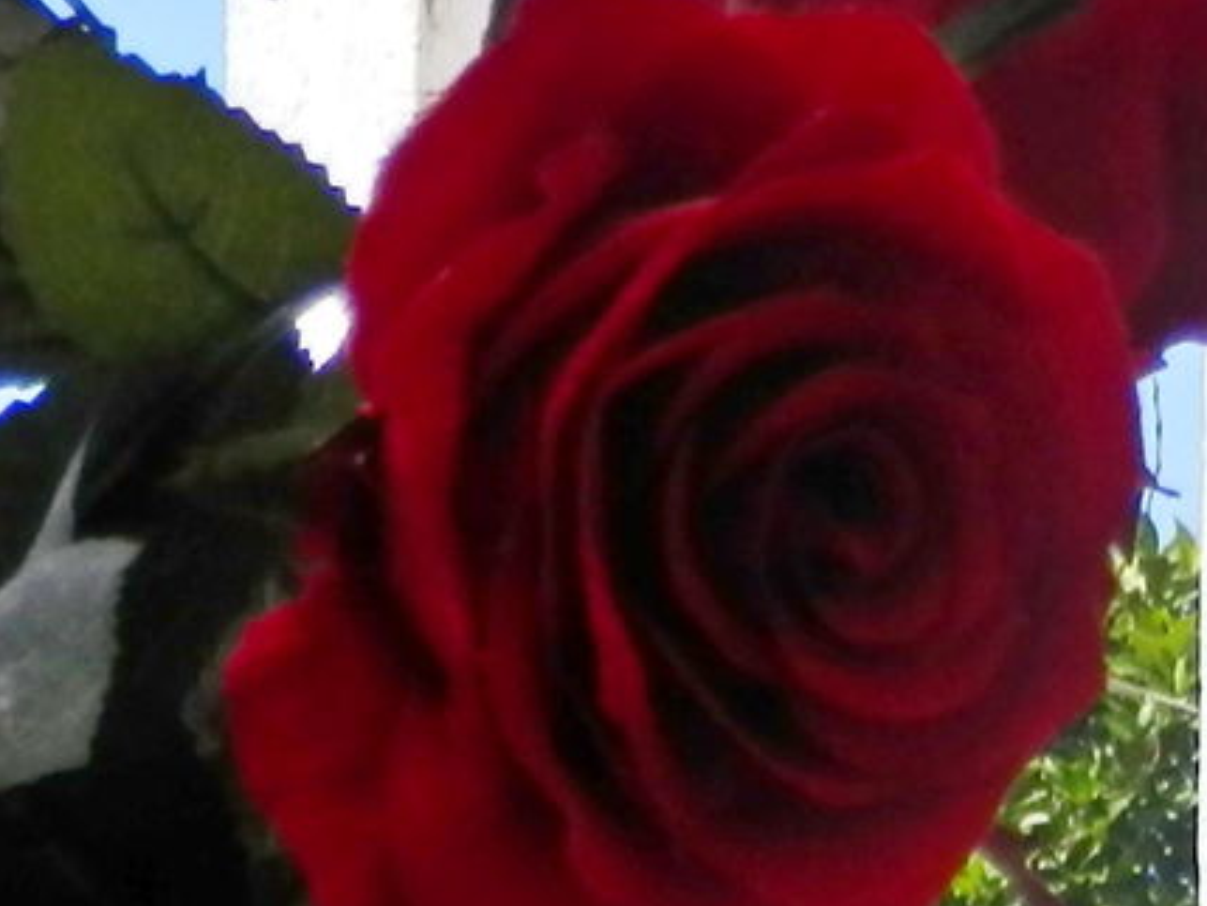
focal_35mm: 163
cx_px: 1052
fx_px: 5685
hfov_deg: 12.0
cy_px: 2158
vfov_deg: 8.4
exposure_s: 1/800
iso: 80
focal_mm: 4.5
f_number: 3
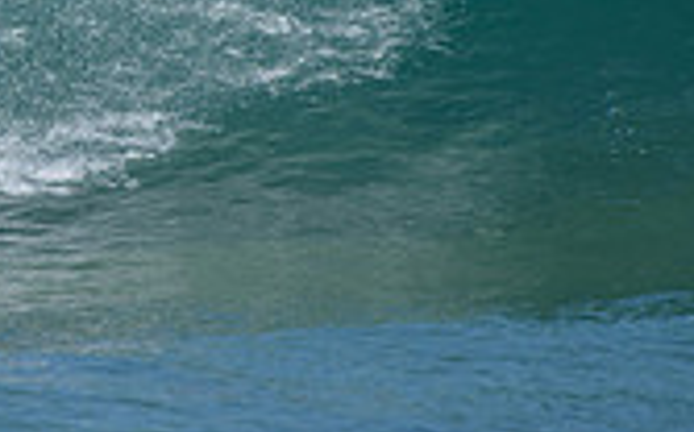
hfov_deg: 1.2
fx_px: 33519
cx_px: -50
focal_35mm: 1774
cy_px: -164
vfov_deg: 0.7
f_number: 5.6
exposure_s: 1/2000
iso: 160
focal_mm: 500
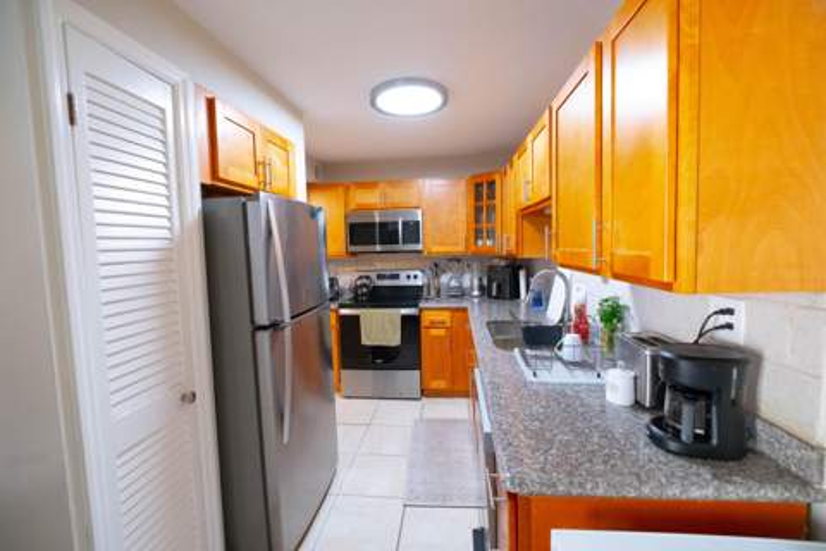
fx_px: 367
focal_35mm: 16
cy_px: 276
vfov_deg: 73.7
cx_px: 413
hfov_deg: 96.7
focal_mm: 10.5
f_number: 4
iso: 2500
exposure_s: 1/125
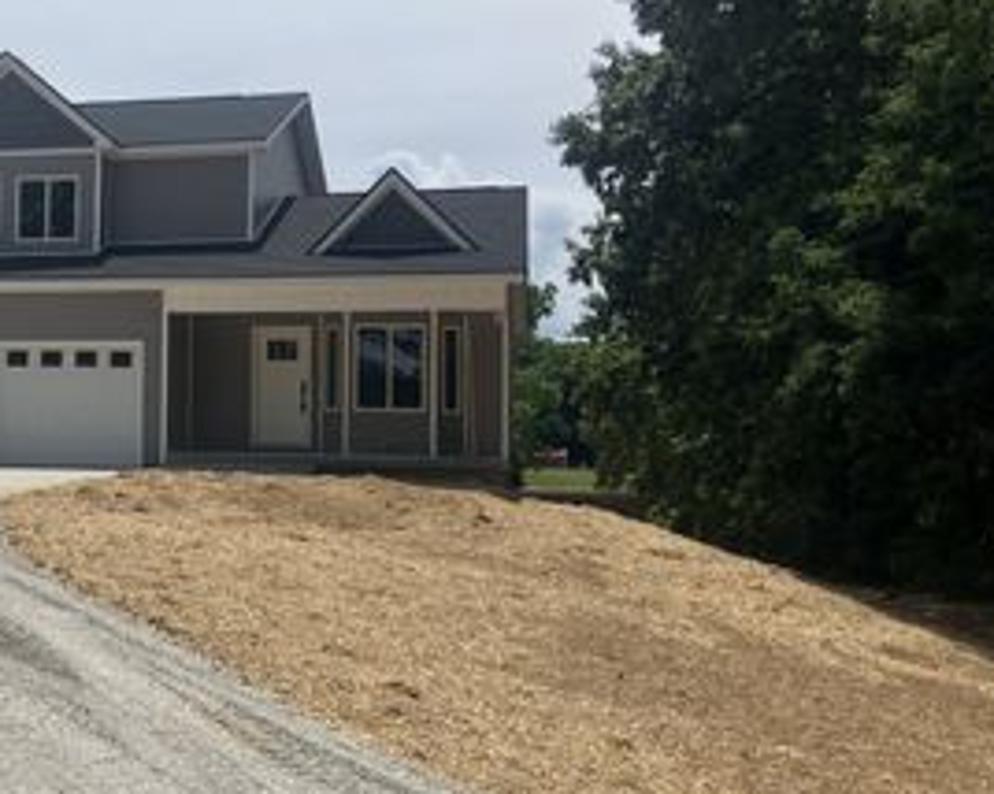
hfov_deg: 34.9
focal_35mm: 51
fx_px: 1499
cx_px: 126
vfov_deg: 29.7
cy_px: 388
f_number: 1.8
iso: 32
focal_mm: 3.99
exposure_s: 1/4878
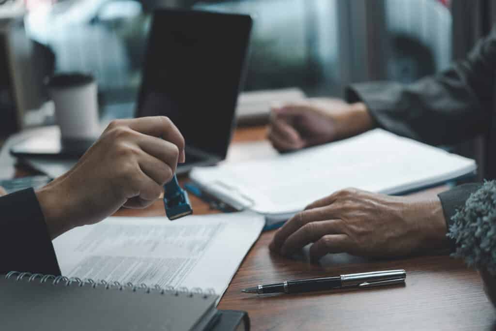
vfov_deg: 22.7
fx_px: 827
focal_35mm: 60
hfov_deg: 33.4
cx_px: 248
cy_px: 166
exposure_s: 1/100
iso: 200
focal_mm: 60
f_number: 2.8
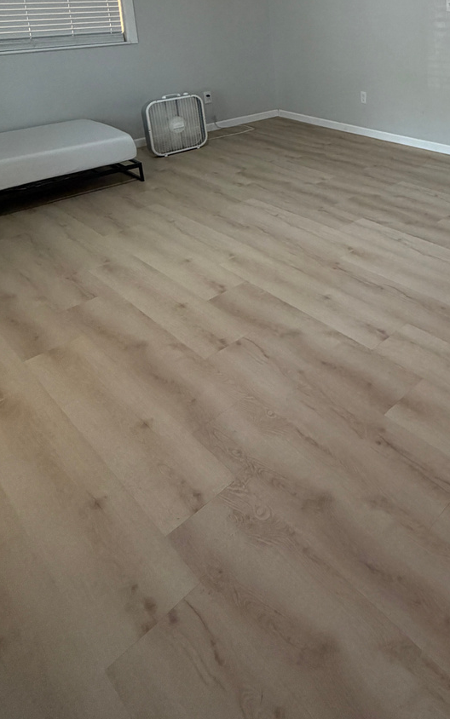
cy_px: 105
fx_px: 529
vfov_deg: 60.5
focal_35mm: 27
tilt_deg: -12.6
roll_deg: +0.6
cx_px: 473
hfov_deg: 39.3
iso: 250
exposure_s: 1/120
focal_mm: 2.22
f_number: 2.2
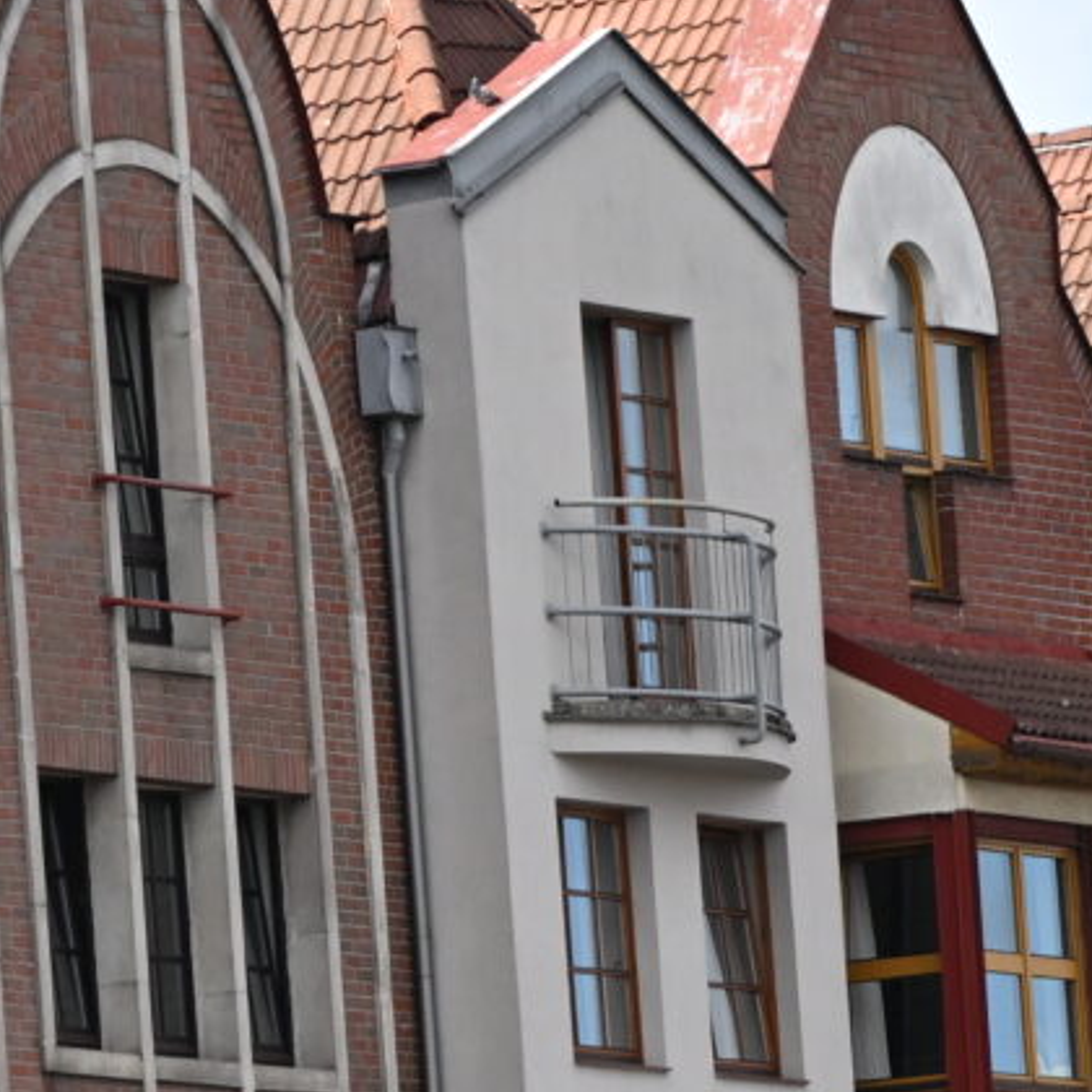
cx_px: -543
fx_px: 22199
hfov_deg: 2.8
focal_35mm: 622
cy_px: 1462
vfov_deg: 2.8
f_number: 4
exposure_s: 1/2500
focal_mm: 120
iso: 400
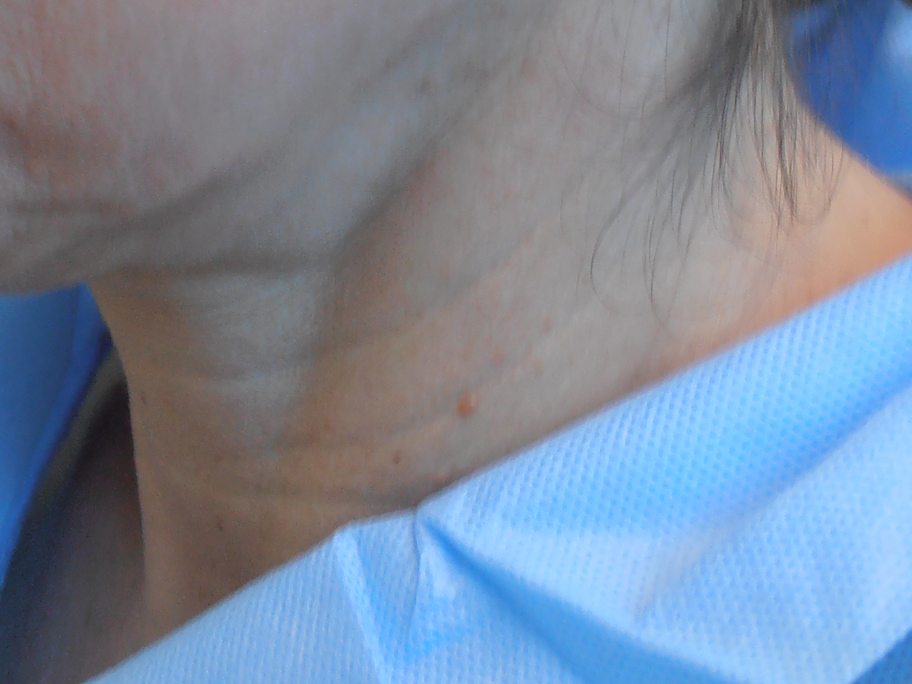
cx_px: 244
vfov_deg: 19.3
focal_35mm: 75
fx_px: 1976
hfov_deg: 25.7
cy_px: 92
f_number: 3.9
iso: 125
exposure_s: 1/4
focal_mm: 6.61
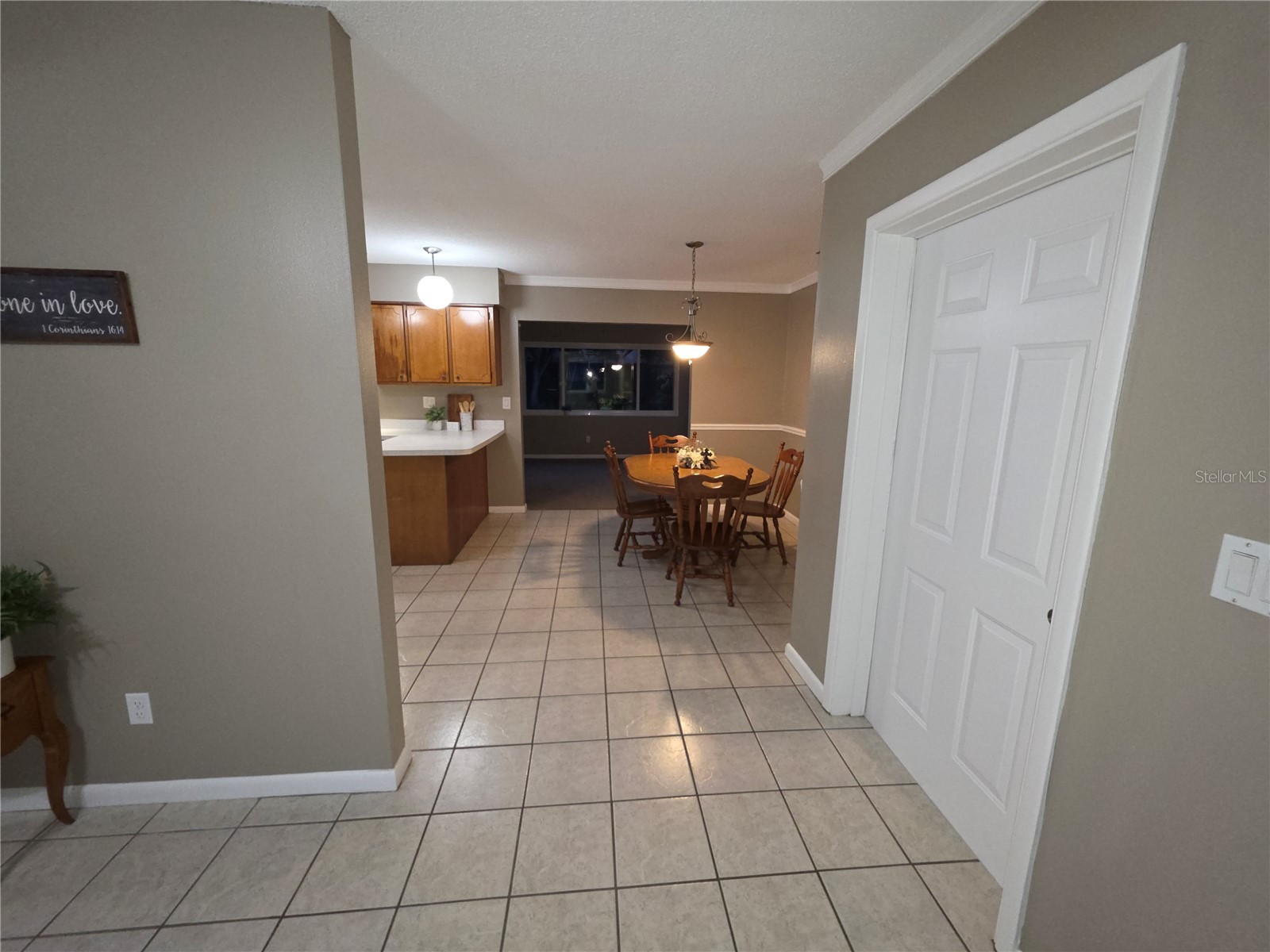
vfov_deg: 89.9
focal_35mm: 13
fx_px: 477
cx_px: 635
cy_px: 476
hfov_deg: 106.2
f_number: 1.9
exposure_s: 1/40
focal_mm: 2.2
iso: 250
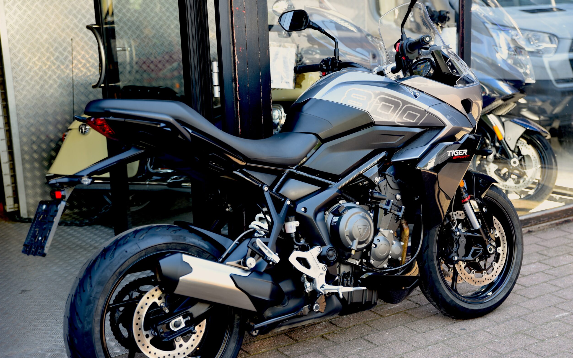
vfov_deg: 24.0
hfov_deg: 37.5
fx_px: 843
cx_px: 289
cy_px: 193
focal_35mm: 54
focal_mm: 52
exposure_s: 1/50
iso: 100
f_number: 2.8
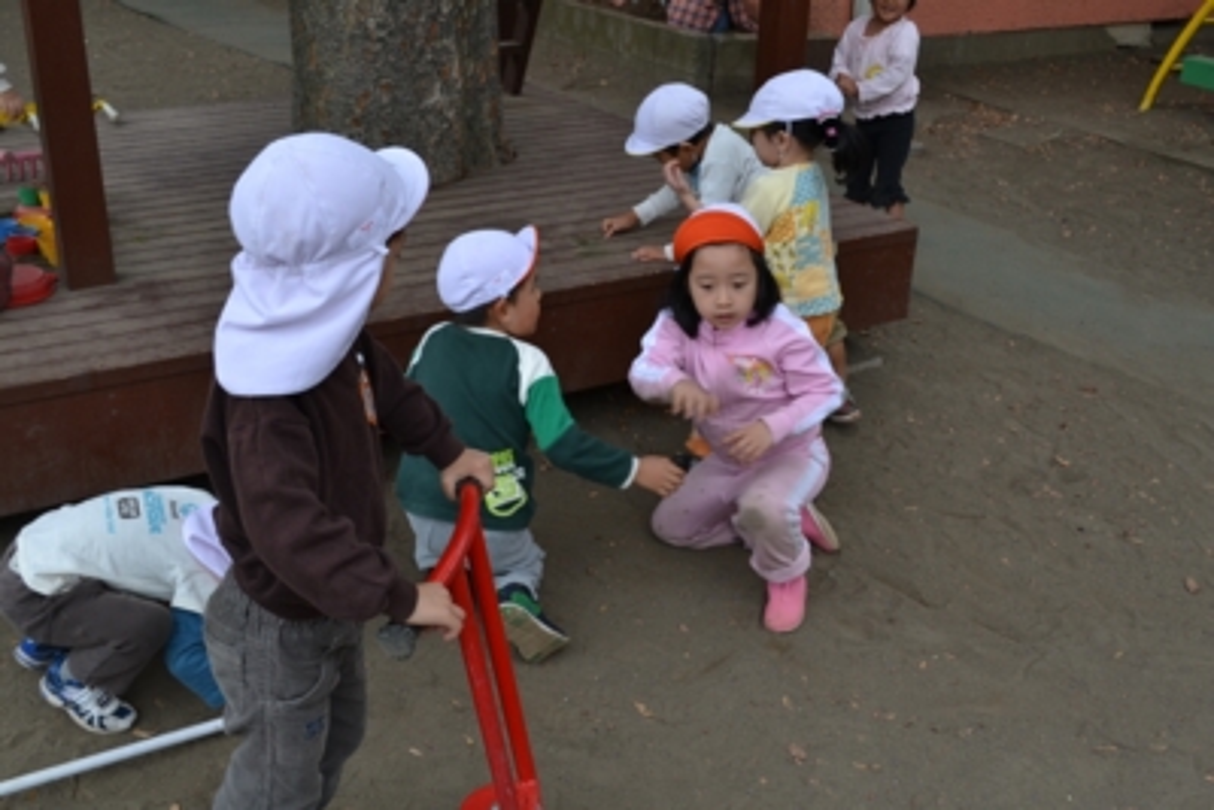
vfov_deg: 36.9
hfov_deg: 53.1
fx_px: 1214
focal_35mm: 36
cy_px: 405
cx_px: 607
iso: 200
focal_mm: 24
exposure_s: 1/125
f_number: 5.6
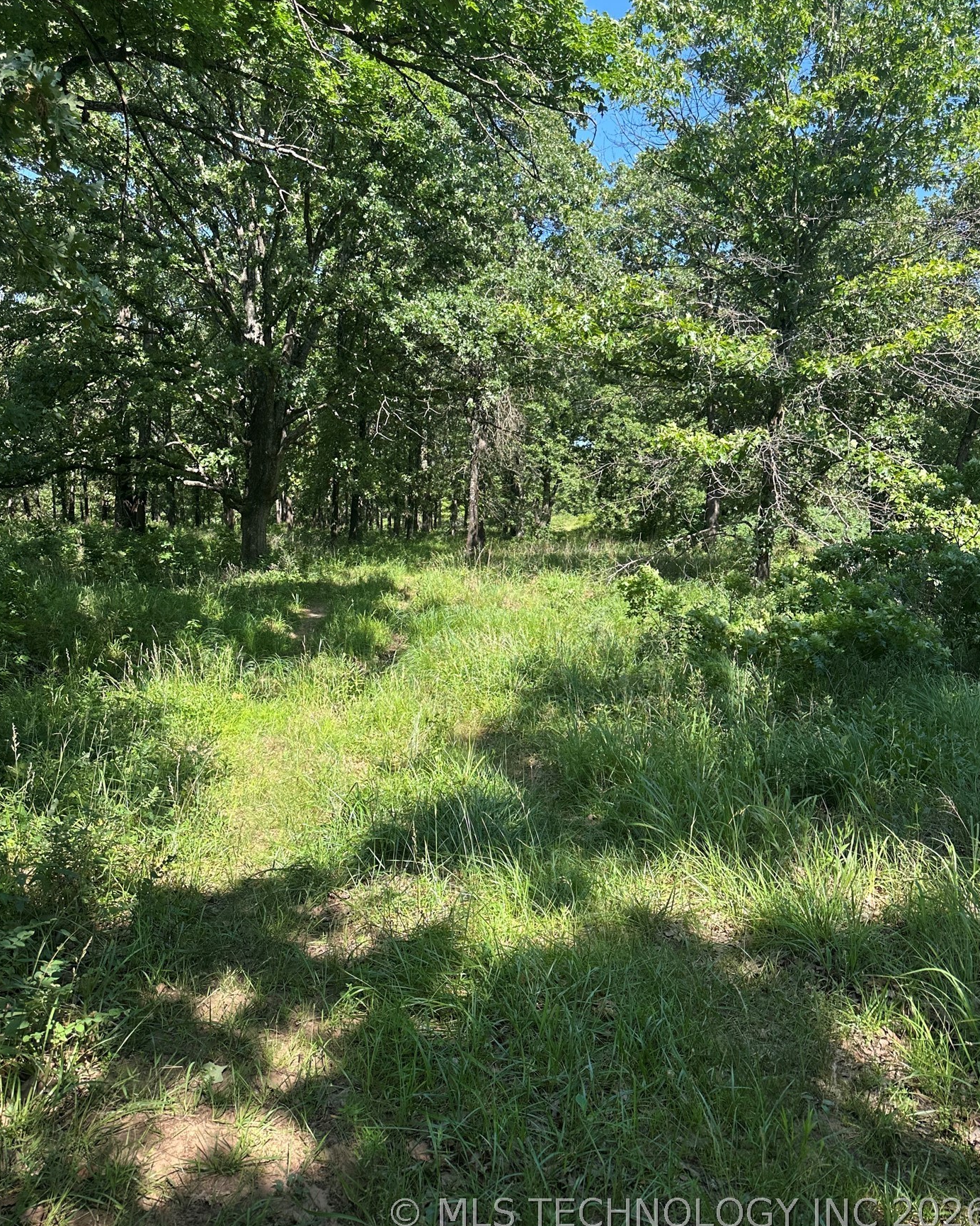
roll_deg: -1.2
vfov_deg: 65.9
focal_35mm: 26
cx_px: 489
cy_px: 564
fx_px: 943
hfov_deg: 54.9
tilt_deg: -2.5
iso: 80
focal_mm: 6.86
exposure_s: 1/797
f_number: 1.78
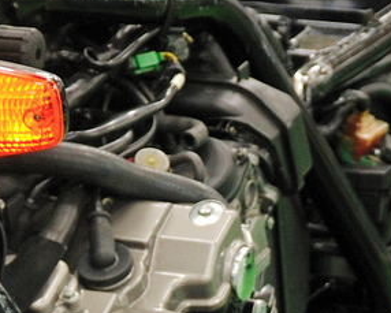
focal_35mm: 373
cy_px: 756
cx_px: 46
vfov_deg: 4.1
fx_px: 4318
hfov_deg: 5.2
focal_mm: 38
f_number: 2.8
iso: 250
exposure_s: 1/50
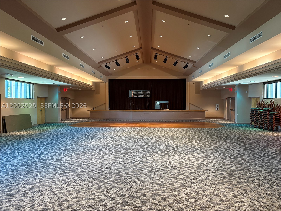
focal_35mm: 26
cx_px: 140
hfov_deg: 67.3
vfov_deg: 53.1
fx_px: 211
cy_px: 106
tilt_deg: +0.7
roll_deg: -0.9
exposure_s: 1/60
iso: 320
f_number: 1.6
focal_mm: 5.96
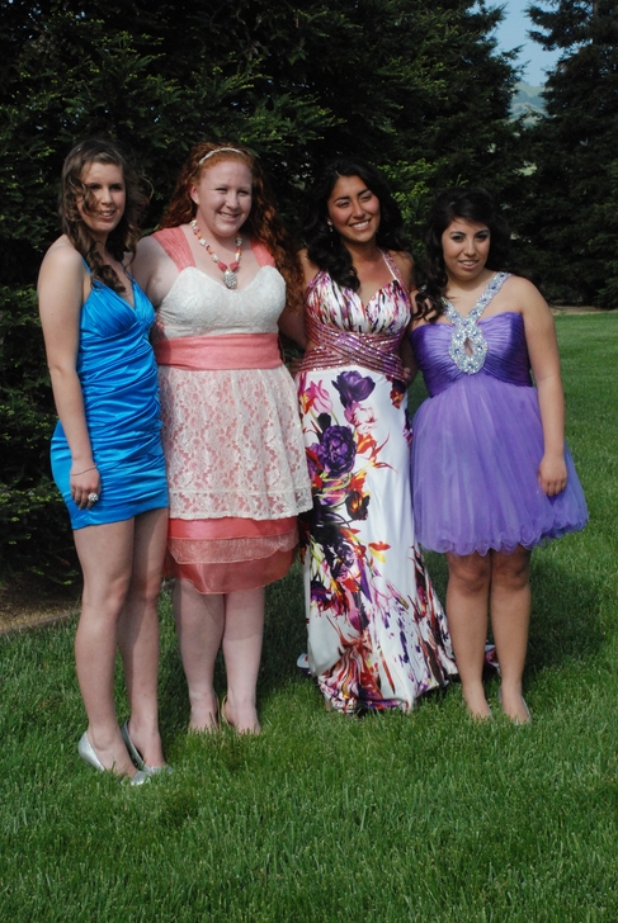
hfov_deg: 20.1
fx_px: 1747
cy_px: 454
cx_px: 303
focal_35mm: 68
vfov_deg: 29.6
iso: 1600
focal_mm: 44
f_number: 14
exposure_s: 1/800
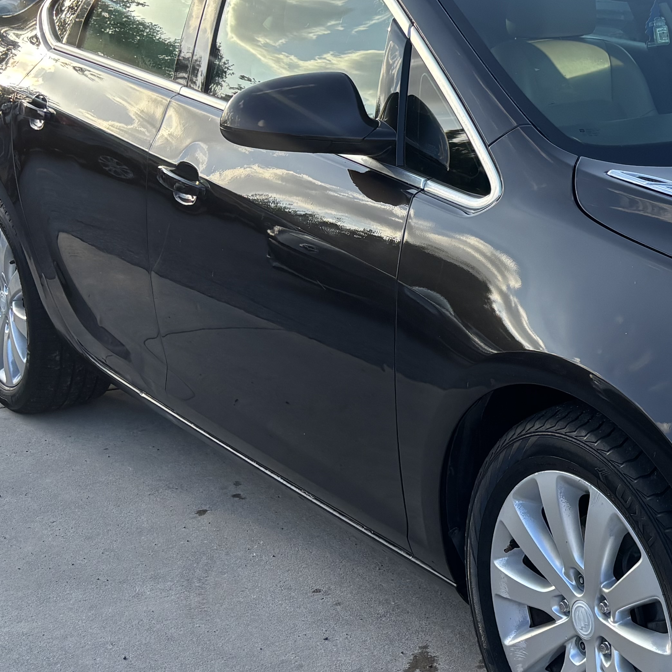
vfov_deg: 27.0
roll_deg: -0.5
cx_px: 828
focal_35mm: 63
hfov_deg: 24.5
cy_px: 187
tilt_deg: -11.8
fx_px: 1384
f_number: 1.6
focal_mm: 5.96
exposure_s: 1/1152
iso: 50
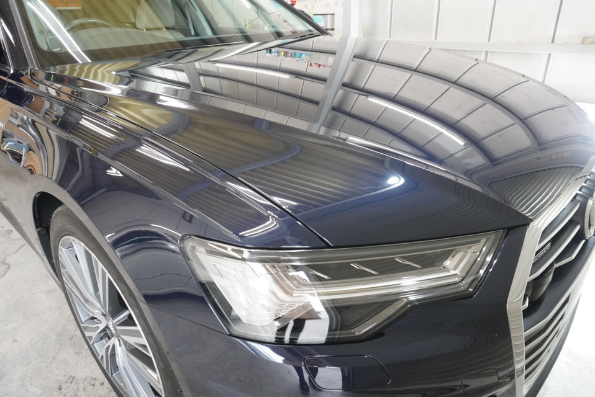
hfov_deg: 73.7
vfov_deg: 53.2
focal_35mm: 24
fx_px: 397
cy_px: 198
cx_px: 298
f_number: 5.6
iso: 3200
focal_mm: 16
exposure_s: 1/125
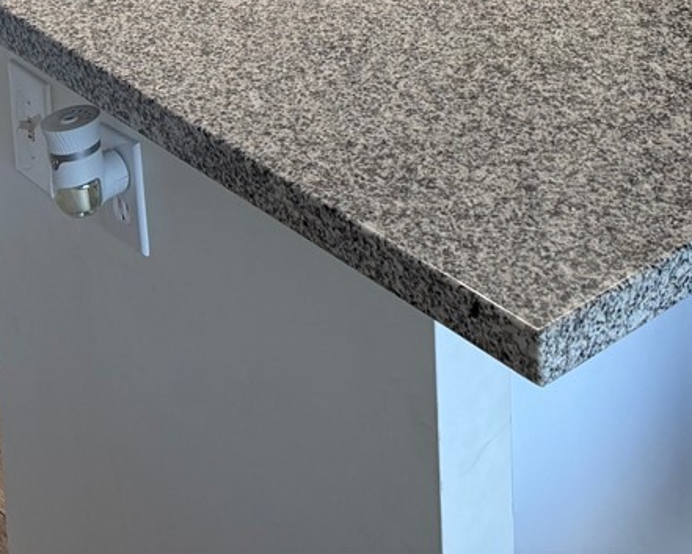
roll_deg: -0.1
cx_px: 645
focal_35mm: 85
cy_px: -383
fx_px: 1741
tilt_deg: -11.0
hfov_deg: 21.9
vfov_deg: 15.9
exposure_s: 1/121
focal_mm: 6.76
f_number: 1.78
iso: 100
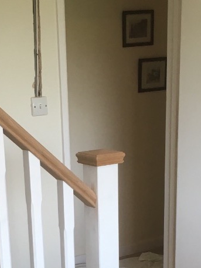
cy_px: 267
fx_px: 589
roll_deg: +0.6
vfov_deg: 24.5
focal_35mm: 76
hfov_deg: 19.3
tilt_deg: -17.2
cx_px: 69
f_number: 2.2
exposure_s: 1/33
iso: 32
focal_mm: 4.15
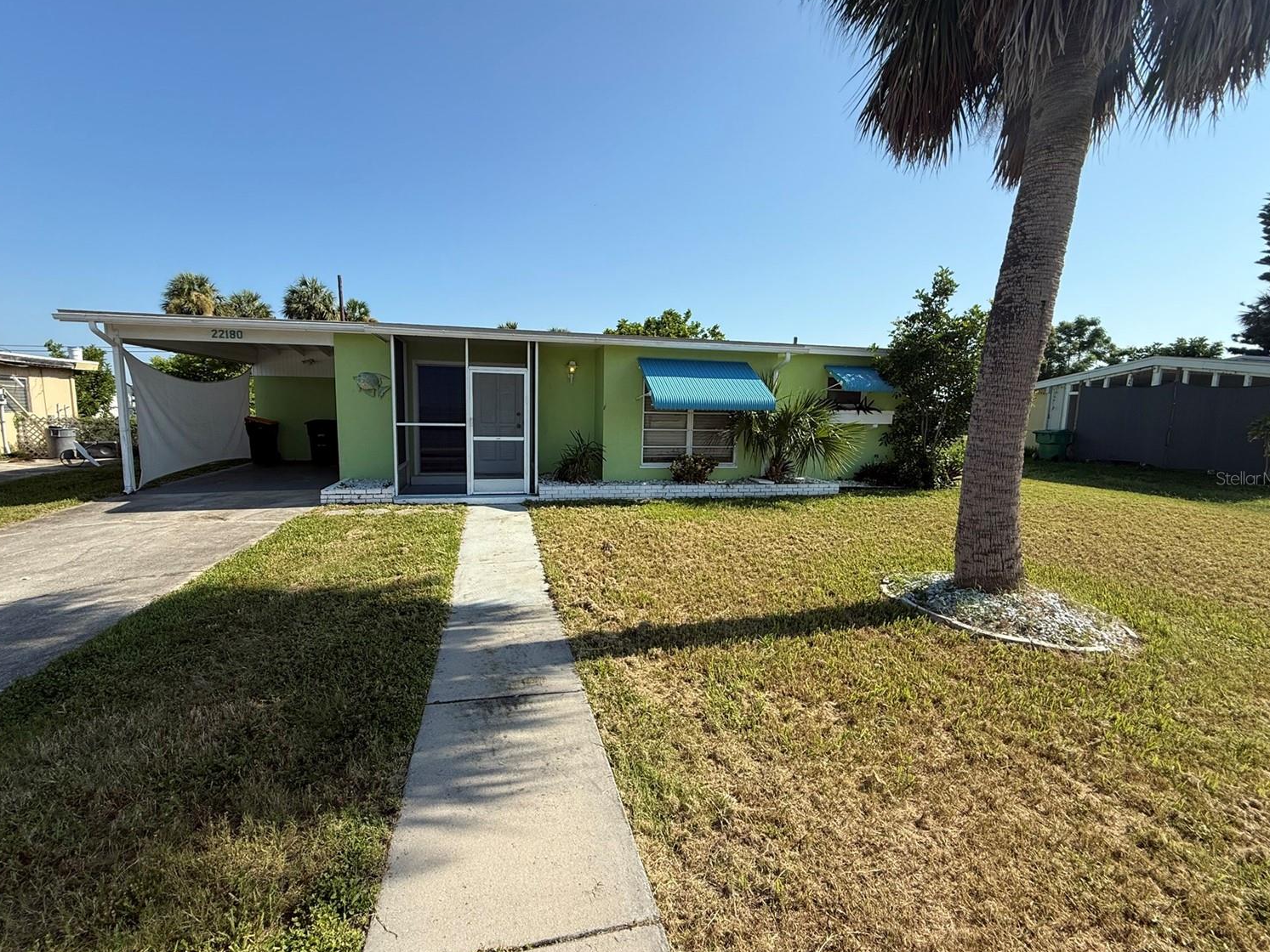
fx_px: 550
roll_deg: -1.1
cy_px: 478
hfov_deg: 98.1
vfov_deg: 81.8
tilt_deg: -6.0
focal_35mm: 15
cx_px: 616
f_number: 2.2
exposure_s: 1/1534
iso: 50
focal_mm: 2.22
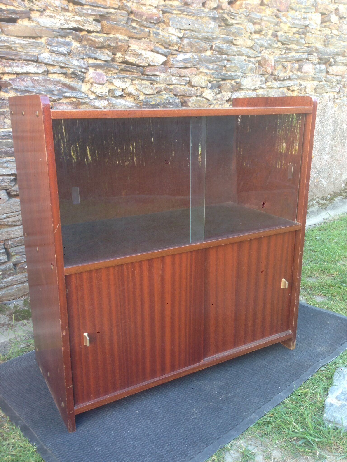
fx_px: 441
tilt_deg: -15.0
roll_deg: +2.7
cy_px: 231
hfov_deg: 42.9
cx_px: 174
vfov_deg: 55.4
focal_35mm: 33
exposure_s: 1/30
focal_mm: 4.12
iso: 50
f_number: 2.4
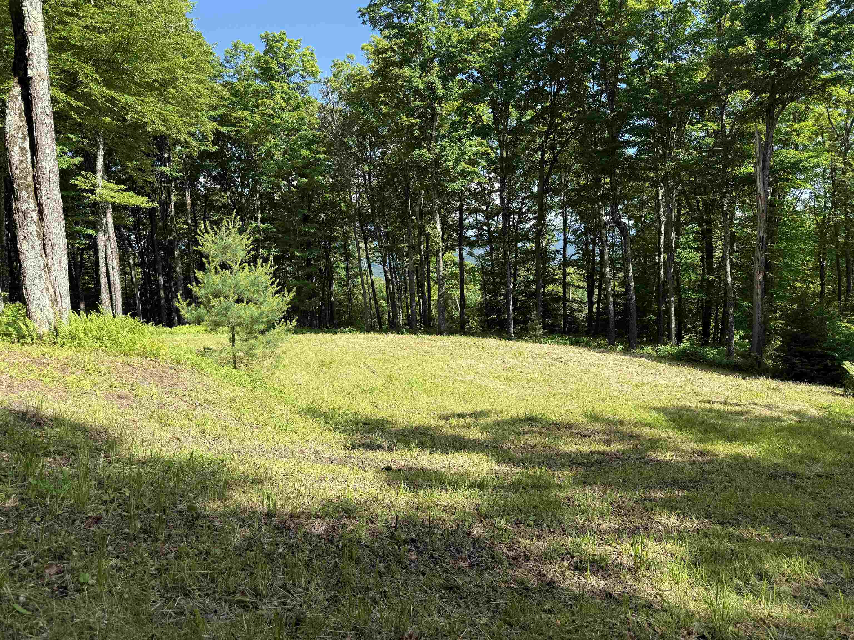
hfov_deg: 71.6
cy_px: 320
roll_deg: +2.9
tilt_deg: -7.2
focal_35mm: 24
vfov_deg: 56.8
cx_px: 427
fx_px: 592
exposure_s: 1/1653
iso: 80
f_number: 1.78
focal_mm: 6.76
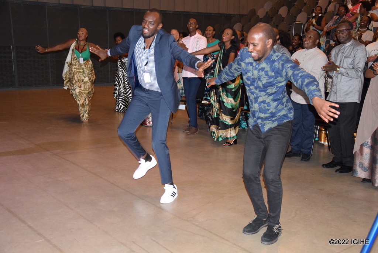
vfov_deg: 28.1
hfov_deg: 41.1
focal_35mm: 48
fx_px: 504
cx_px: 189
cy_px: 126
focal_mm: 32
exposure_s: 1/60
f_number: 4.2
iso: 3200
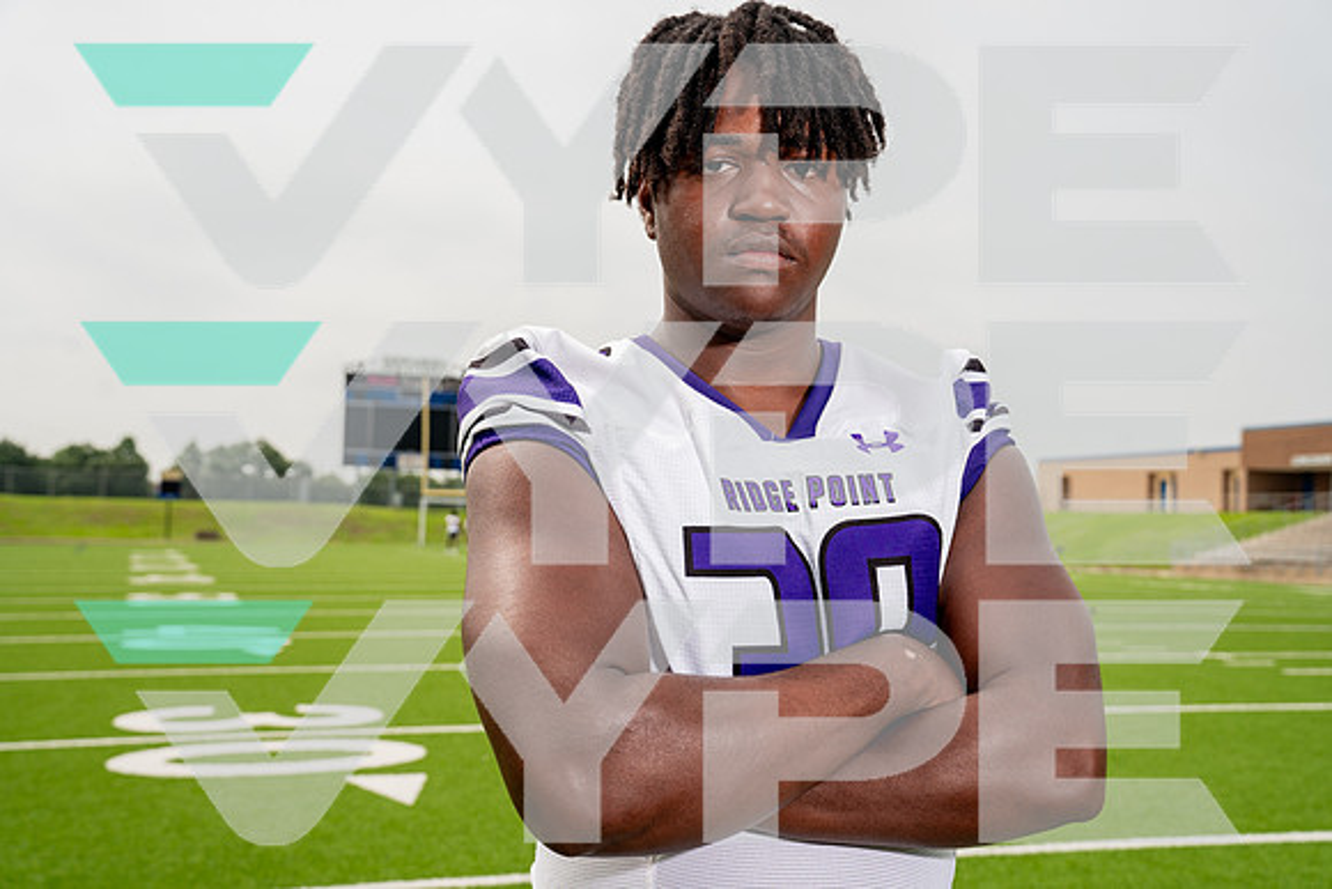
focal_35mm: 42
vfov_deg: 31.9
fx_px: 1554
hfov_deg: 46.4
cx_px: 666
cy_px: 444
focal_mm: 42
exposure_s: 1/640
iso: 125
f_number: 5.6
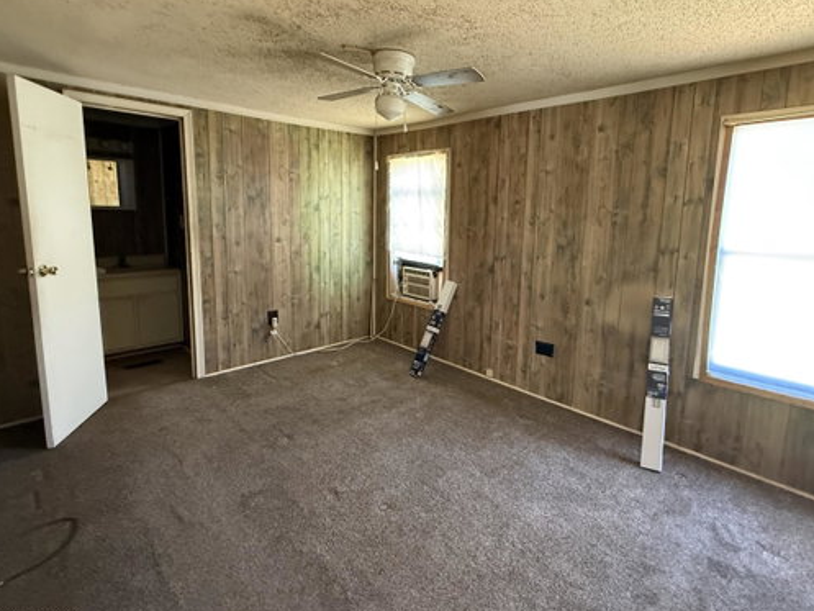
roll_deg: +0.4
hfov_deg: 87.6
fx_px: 423
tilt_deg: -5.9
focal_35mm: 18
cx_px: 435
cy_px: 265
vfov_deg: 71.3
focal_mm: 2.22
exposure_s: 1/60
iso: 640
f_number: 2.2
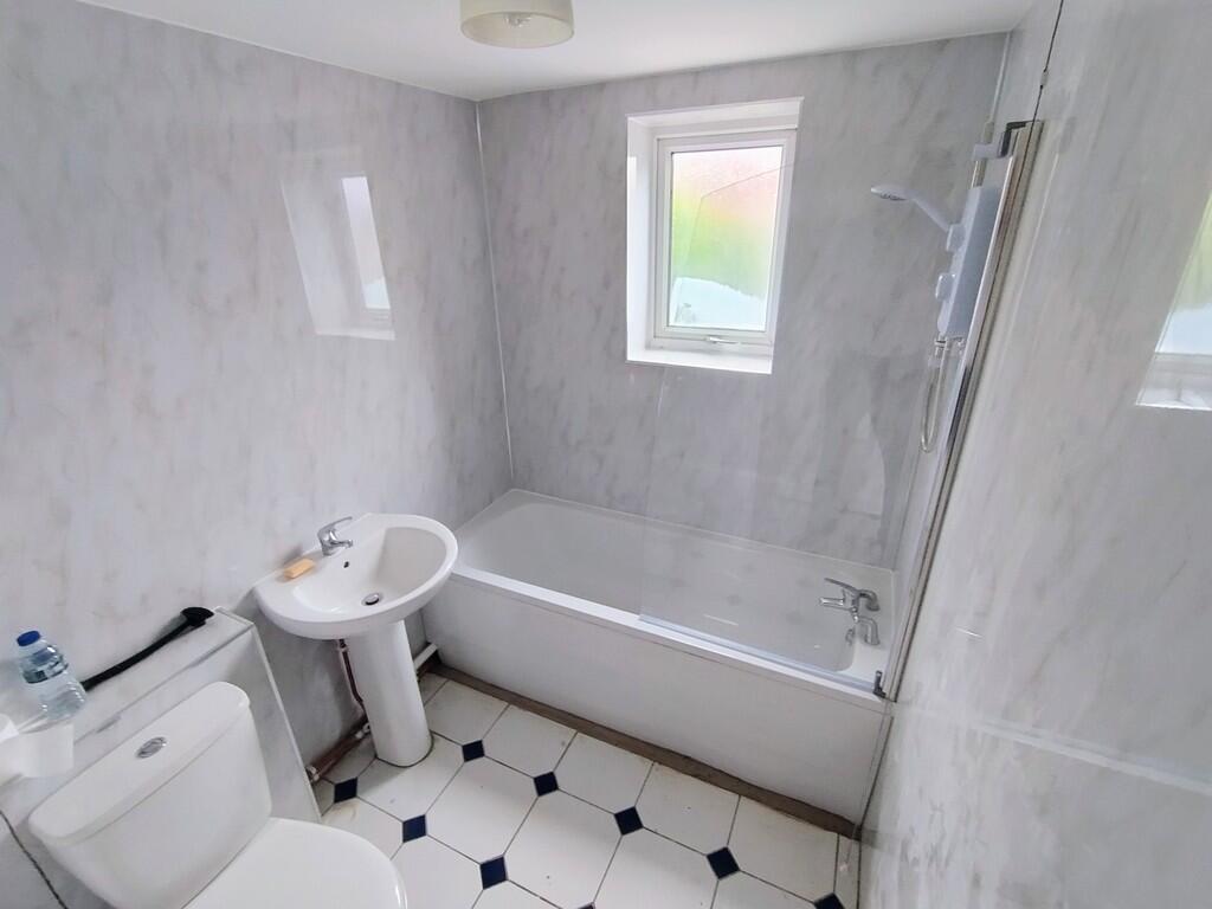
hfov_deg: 94.5
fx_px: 560
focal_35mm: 16
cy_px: 454
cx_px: 606
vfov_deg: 78.1
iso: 134
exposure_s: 1/33.3
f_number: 2.2
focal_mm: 1.66
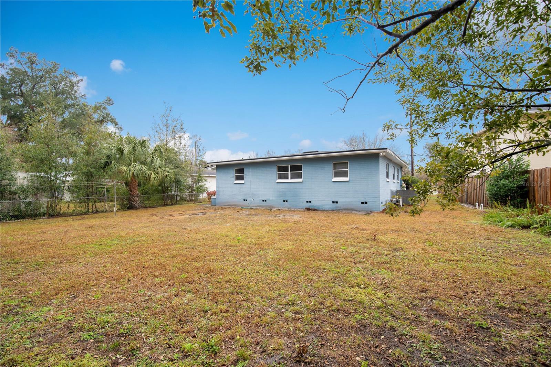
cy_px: 184
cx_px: 276
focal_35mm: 16
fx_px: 245
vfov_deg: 73.7
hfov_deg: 96.7
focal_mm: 16
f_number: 5
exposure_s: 1/100
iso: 100
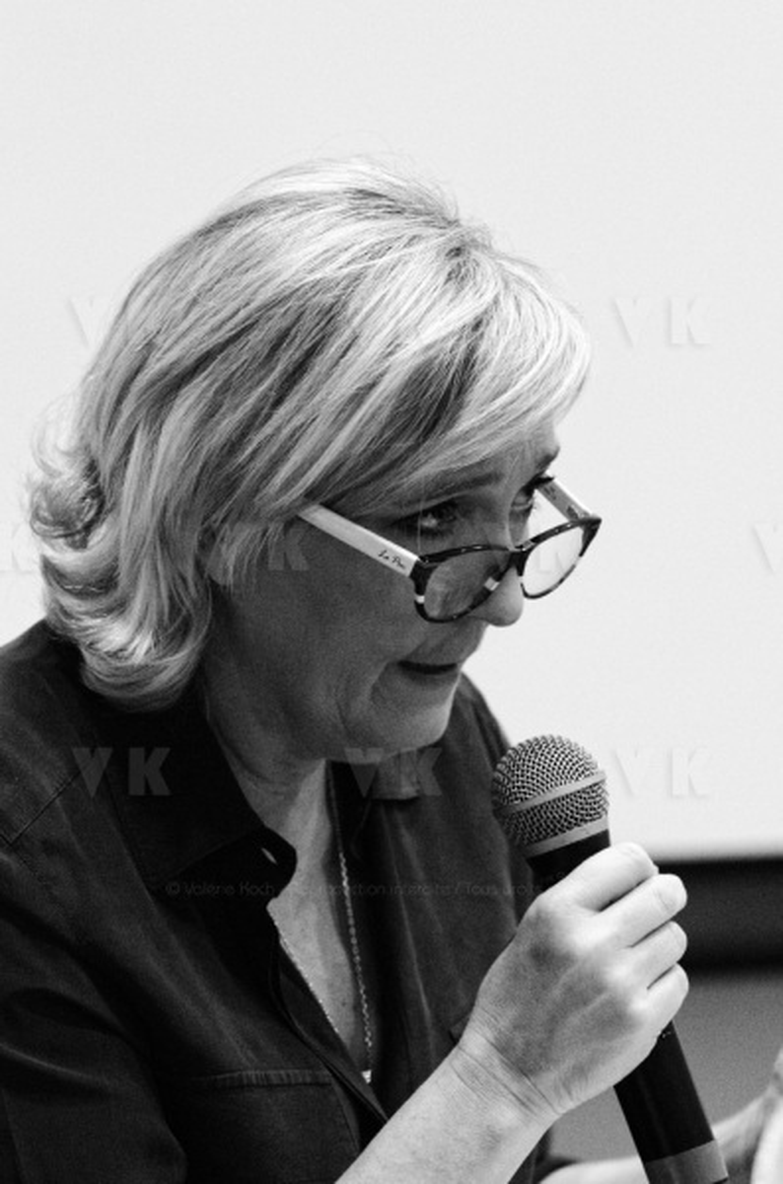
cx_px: 392
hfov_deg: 4.6
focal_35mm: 300
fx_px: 9838
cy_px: 592
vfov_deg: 6.9
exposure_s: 1/80
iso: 2500
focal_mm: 200
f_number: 5.6
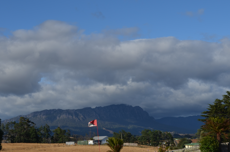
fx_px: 459
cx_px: 116
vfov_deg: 18.8
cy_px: 103
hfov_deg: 28.1
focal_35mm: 72
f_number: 8
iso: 100
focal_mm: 34
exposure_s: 1/250
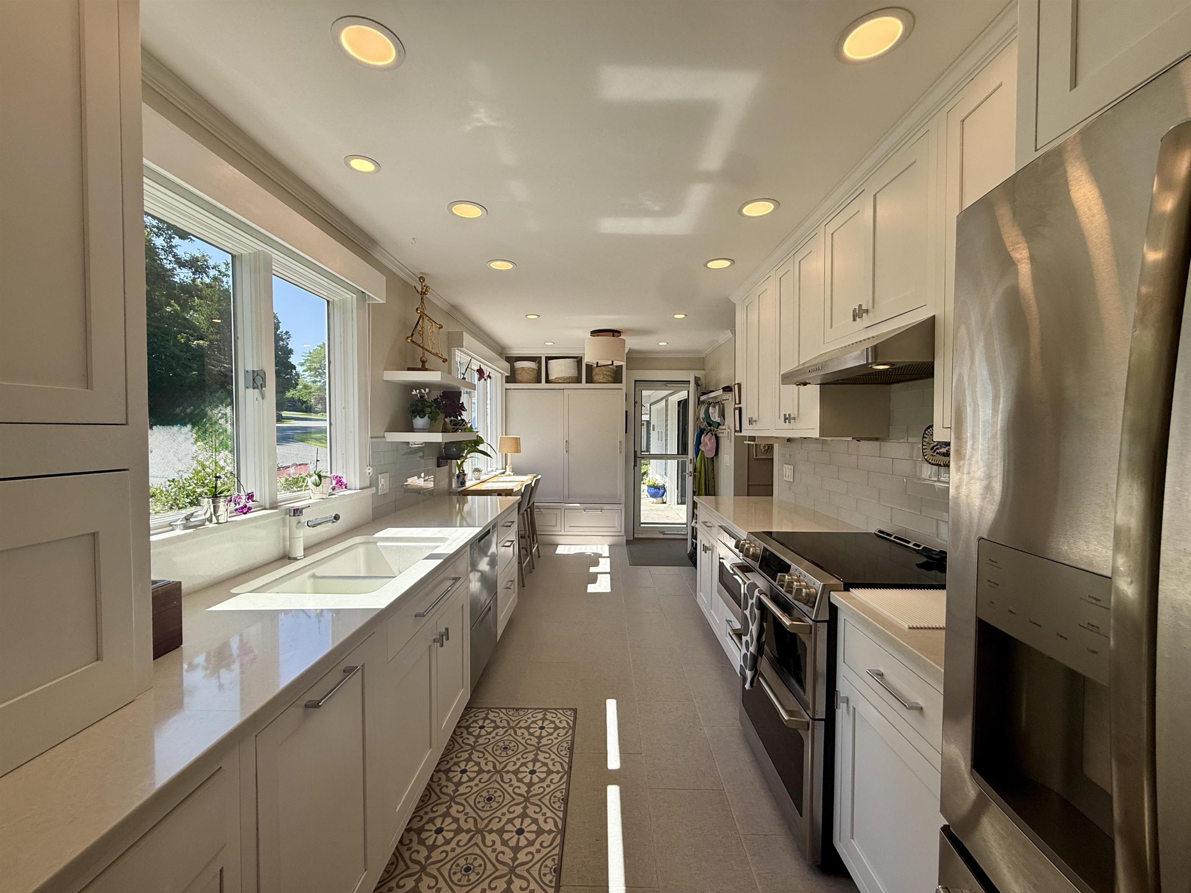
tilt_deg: -1.5
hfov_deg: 102.1
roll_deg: -0.5
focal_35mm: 14
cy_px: 446
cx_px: 596
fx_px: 482
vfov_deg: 85.7
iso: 50
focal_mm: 2.22
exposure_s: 1/613
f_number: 2.2
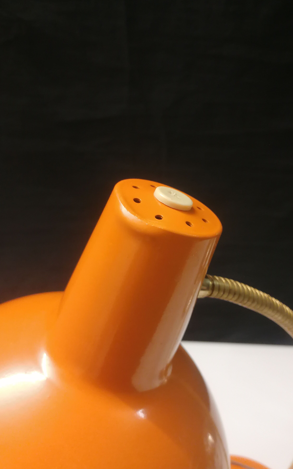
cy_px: 232
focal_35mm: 32
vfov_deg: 59.6
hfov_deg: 39.4
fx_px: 409
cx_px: 150
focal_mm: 4.75
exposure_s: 1/25
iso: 320
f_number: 1.8
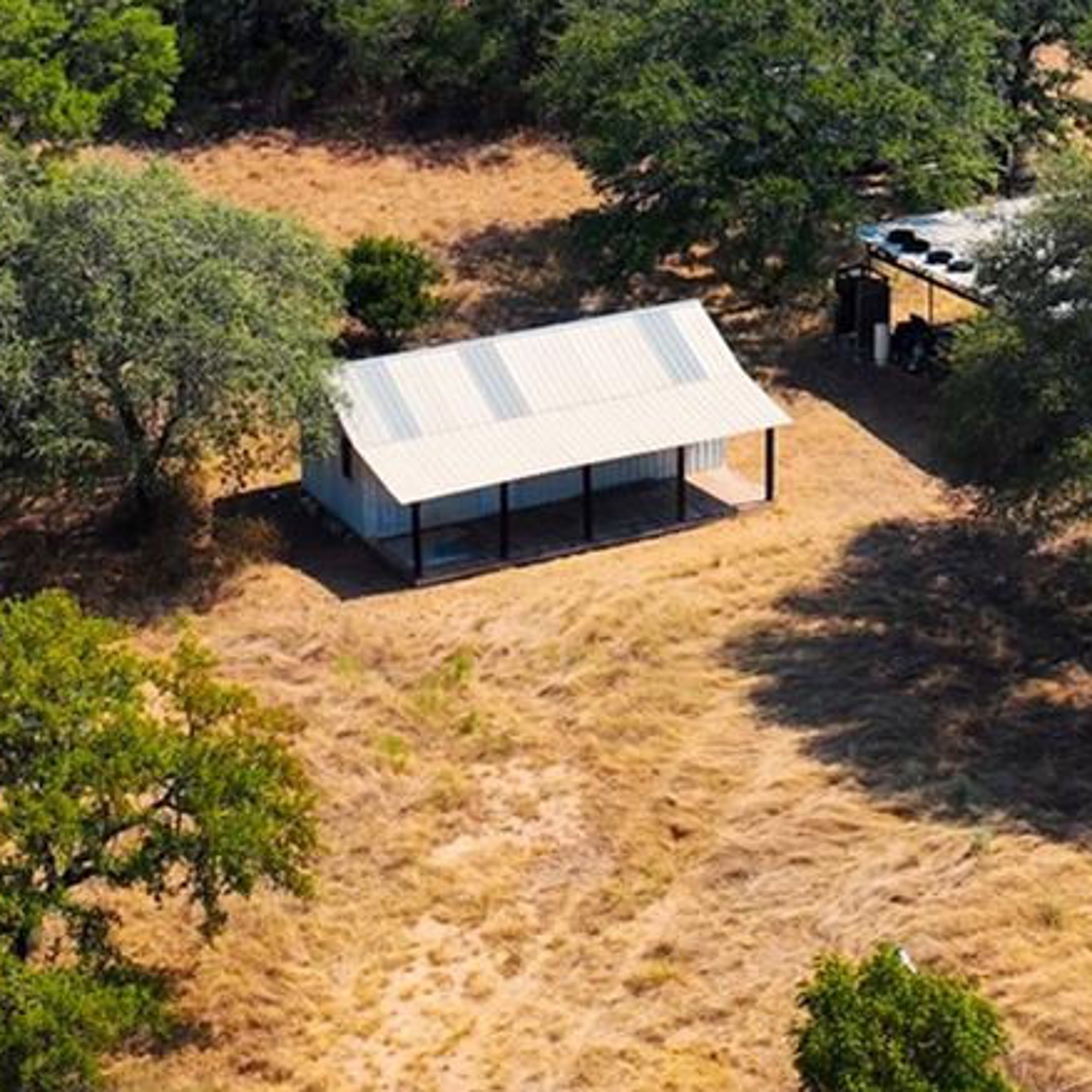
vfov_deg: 17.1
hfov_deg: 17.5
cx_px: 719
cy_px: -62
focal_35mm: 99
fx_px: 3533
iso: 130
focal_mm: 12.29
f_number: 2.8
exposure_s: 1/2500
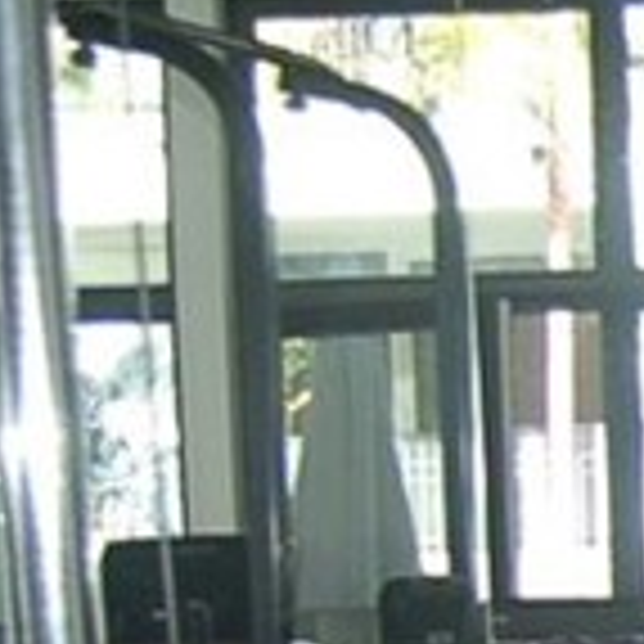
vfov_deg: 10.4
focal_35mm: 164
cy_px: 856
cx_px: 1828
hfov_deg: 9.0
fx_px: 3452
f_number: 3.5
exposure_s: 1/200
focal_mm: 18
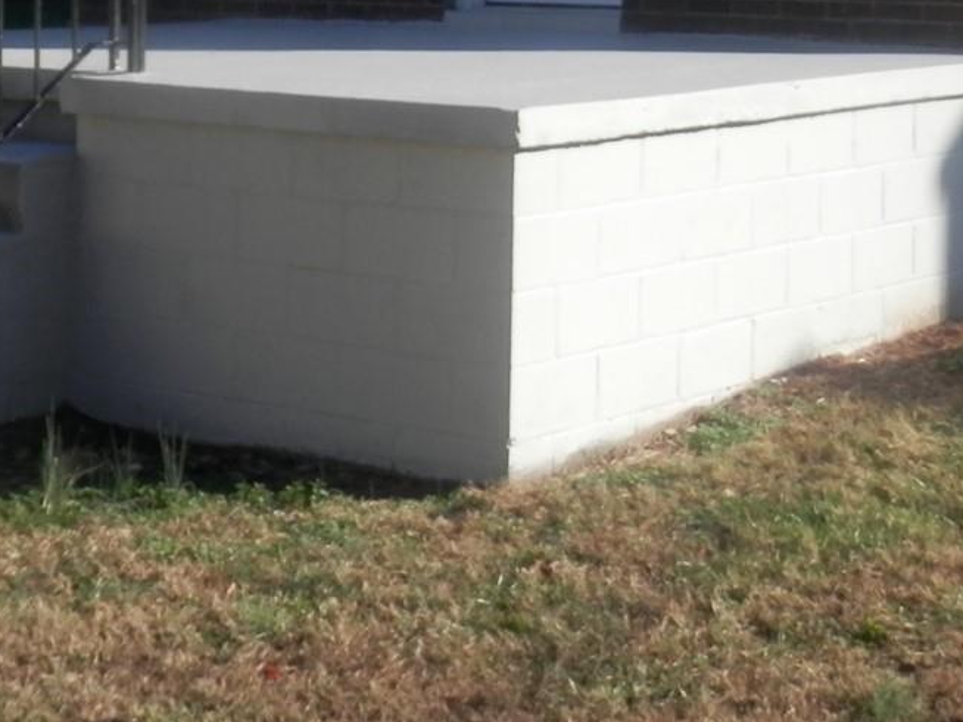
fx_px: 2614
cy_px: -146
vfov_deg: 15.2
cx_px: 557
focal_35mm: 94
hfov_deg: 20.9
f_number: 3.3
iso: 80
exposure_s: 1/800
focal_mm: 5.5
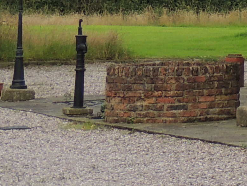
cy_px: -308
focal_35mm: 280
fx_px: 1998
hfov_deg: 6.5
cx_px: 735
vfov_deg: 5.1
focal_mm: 8.3
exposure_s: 1/60
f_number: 3.5
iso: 100
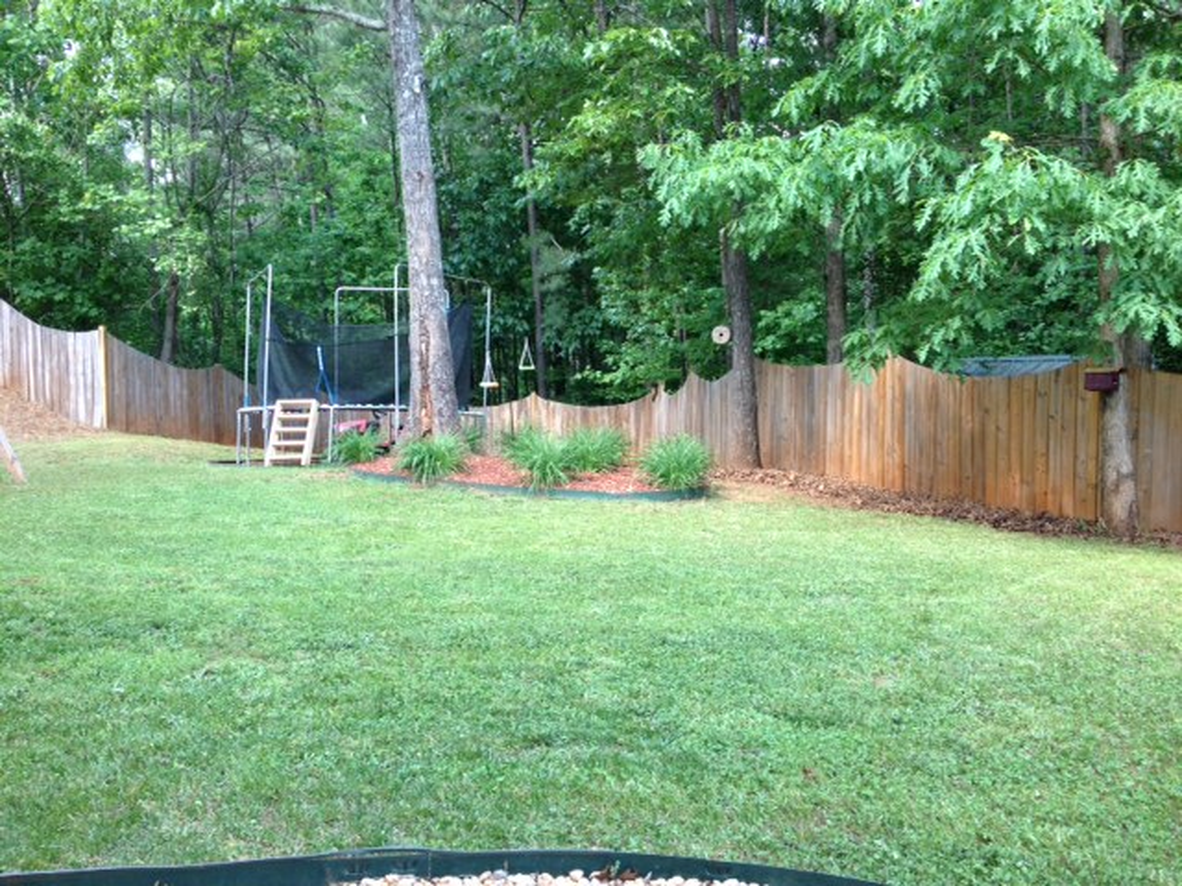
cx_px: 591
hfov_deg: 52.6
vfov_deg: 40.7
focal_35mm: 35
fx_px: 1195
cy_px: 443
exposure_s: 1/60
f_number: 2.4
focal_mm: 4.28
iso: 50
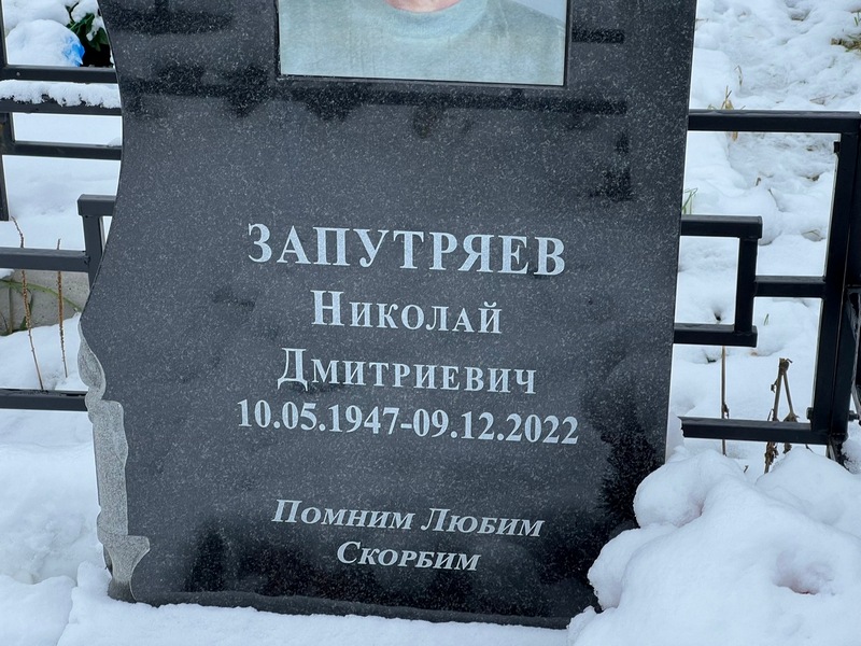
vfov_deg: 19.1
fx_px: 1915
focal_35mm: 77
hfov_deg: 25.3
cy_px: 323
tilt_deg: -26.7
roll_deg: -0.9
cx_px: 430
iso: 40
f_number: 2.8
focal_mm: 9
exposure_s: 1/99
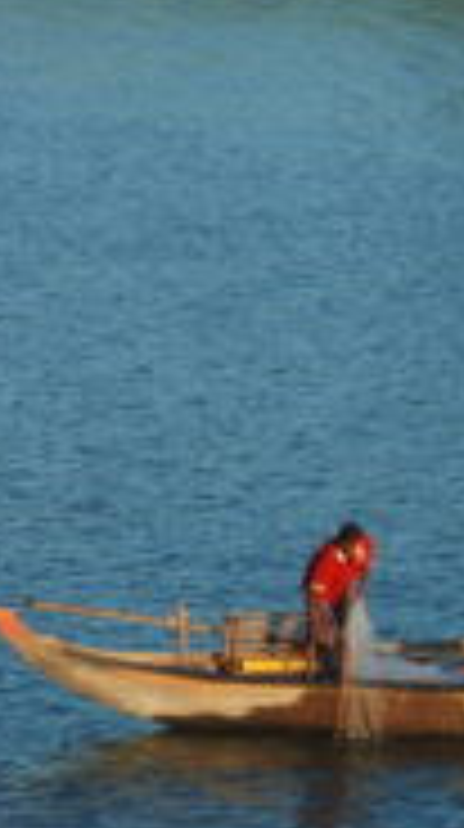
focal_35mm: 300
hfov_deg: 4.0
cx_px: 667
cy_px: 614
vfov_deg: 7.2
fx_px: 6586
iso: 100
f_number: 14
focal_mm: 70
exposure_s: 1/40
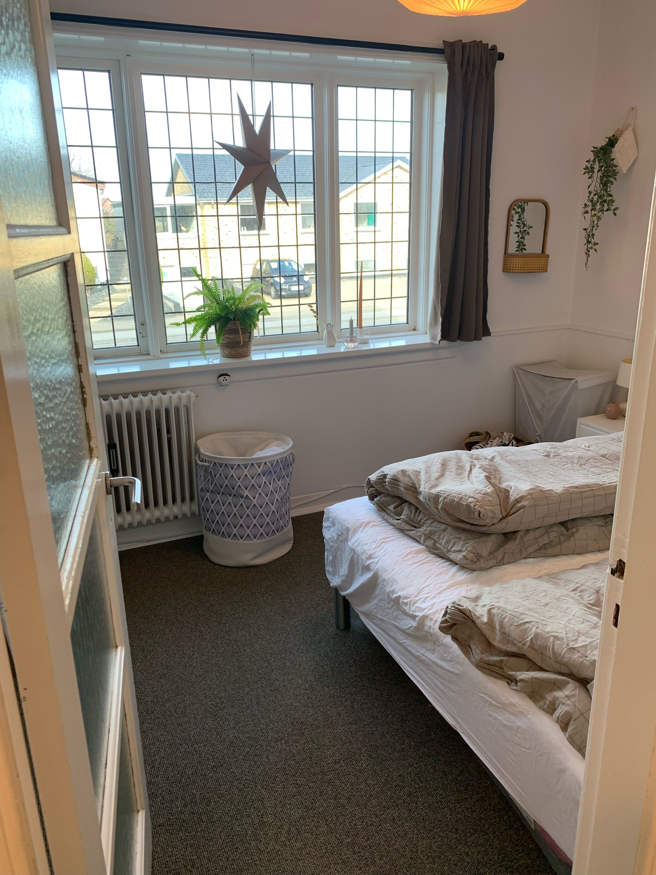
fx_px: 657
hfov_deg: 53.1
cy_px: 438
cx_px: 328
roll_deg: +0.5
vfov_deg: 67.3
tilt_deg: -15.5
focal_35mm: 26
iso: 64
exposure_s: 1/100
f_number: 1.8
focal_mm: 4.25
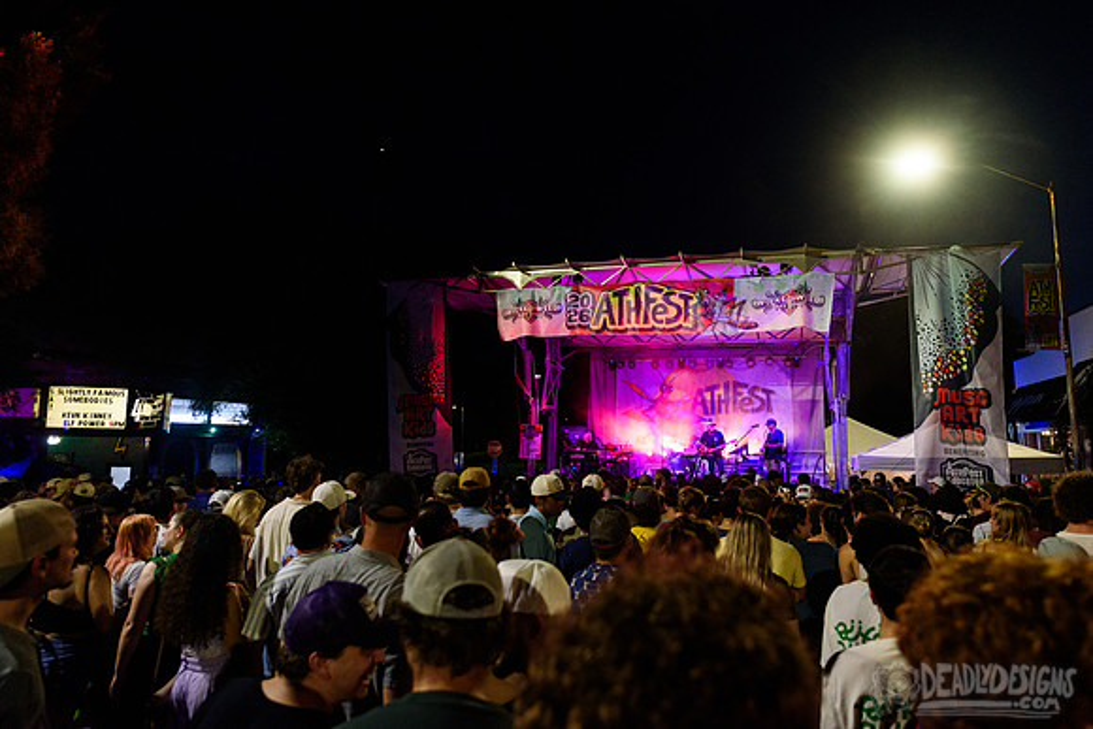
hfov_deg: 72.2
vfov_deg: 51.9
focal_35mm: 25
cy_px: 355
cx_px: 561
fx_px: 749
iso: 3200
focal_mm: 24
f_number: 3.2
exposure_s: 1/160
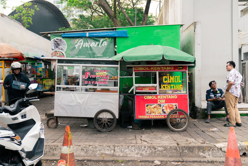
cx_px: 124
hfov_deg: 55.8
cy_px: 83
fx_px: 234
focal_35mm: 34
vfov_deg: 38.9
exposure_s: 1/320
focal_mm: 34
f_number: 2.8
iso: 100
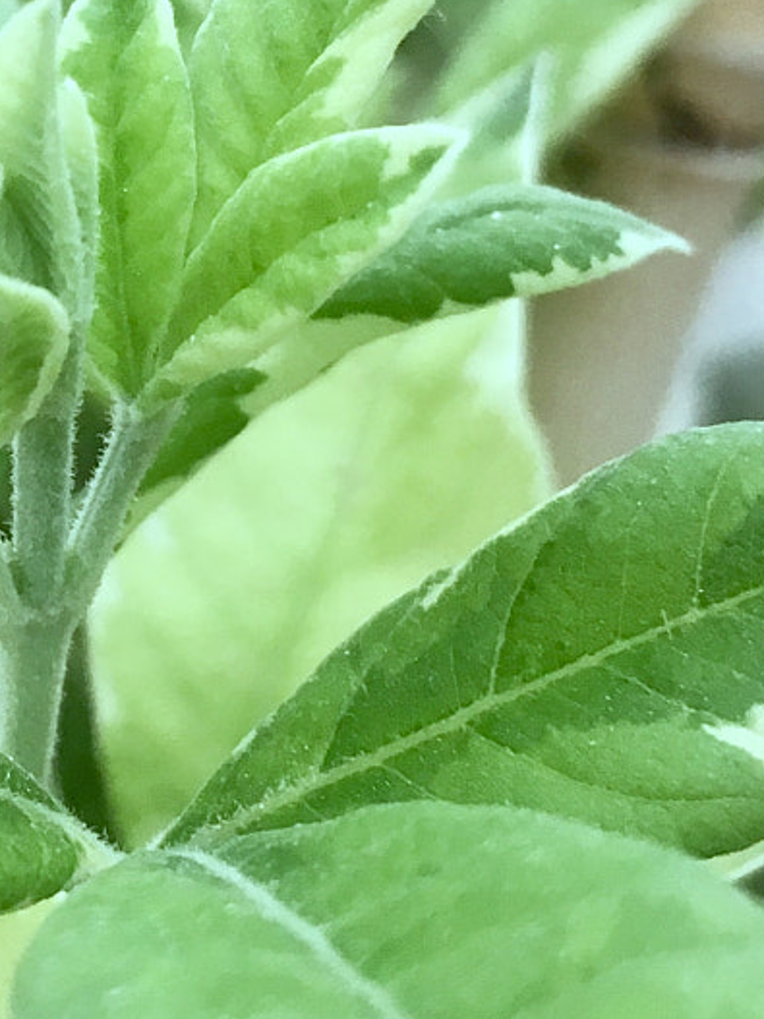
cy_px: 315
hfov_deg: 16.4
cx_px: 2
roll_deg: -4.6
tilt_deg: -20.6
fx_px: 2591
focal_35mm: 88
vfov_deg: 22.1
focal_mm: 4.15
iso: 25
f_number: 2.2
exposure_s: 1/30
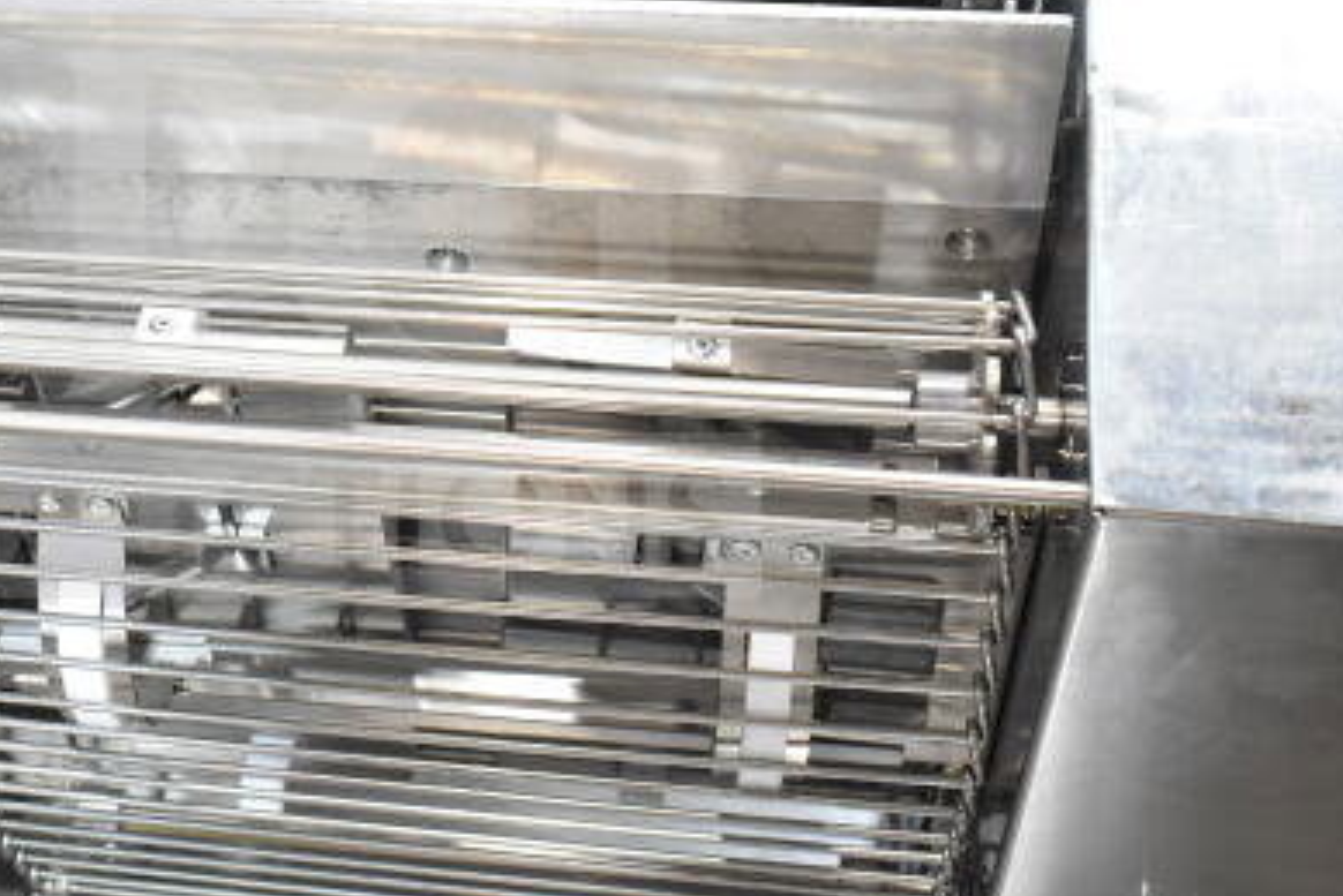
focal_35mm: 66
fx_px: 2463
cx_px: 370
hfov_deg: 30.1
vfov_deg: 20.6
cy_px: 323
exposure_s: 1/80
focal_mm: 28
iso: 1600
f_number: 4.5
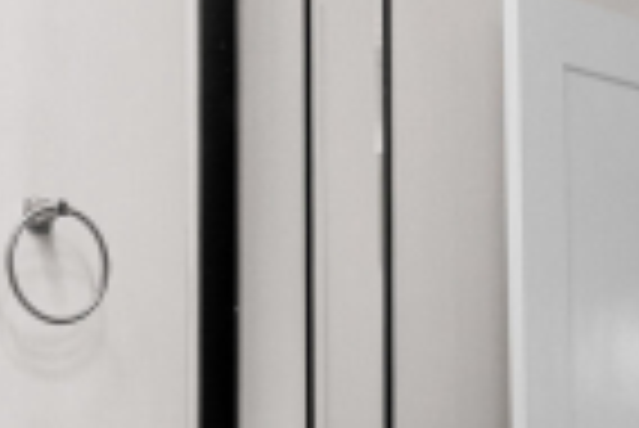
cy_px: 464
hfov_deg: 25.5
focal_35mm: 79
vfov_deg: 16.8
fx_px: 1404
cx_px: 446
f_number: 10
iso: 400
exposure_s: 1/6
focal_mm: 10
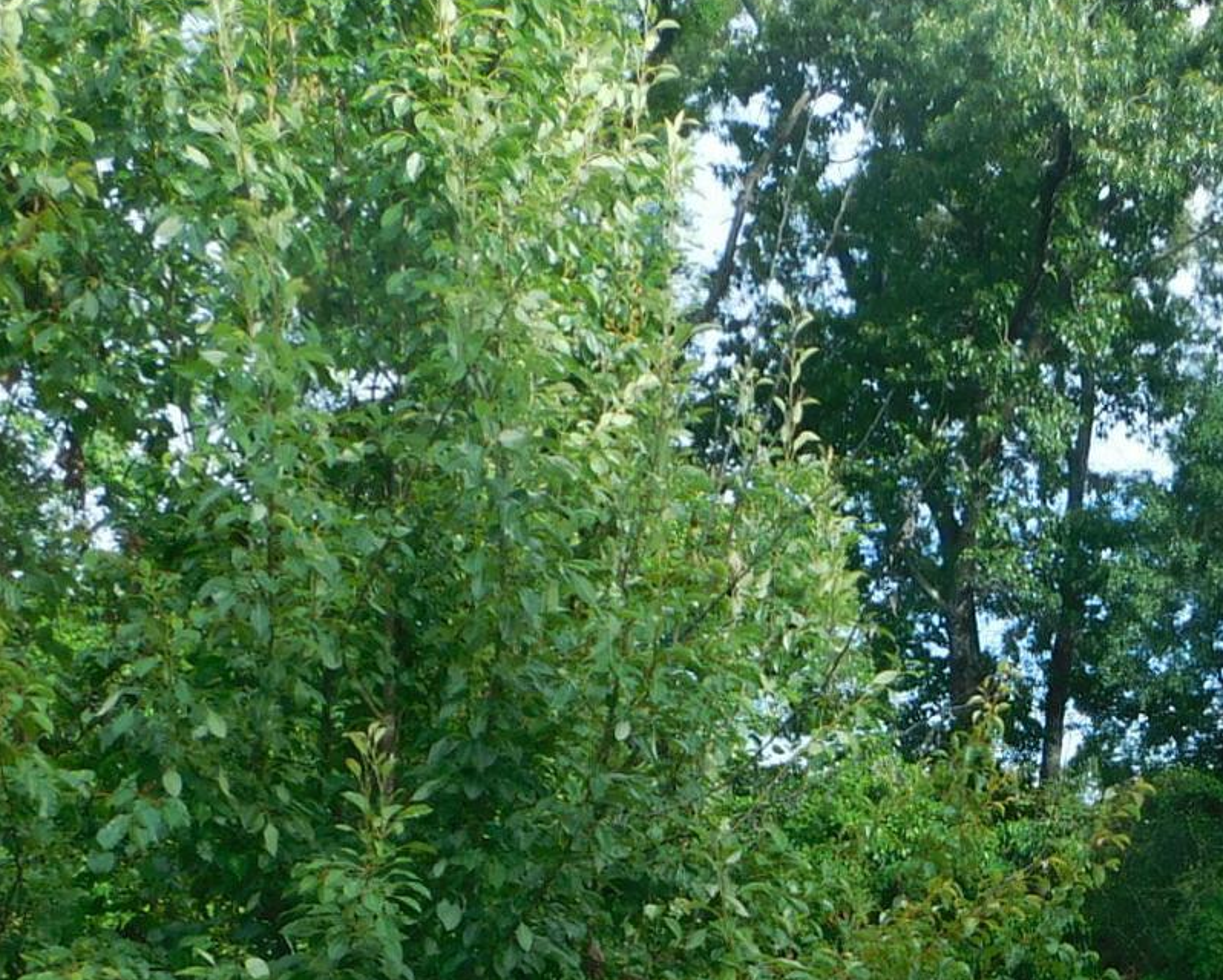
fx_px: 2173
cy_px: 1182
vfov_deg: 23.2
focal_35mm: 60
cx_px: 1044
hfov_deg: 30.4
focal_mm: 4
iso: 125
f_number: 3
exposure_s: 1/400
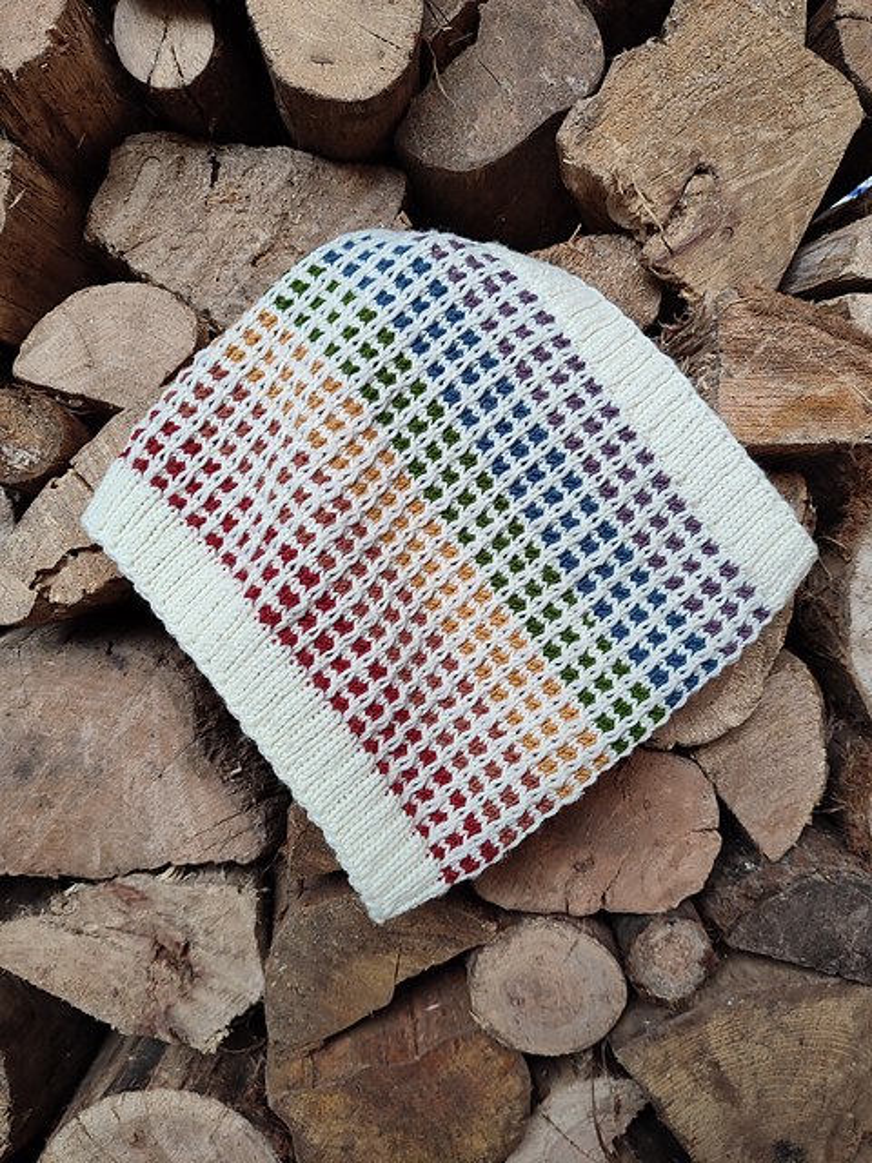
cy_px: 582
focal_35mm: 24
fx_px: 806
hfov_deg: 56.8
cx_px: 436
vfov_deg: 71.6
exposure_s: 1/50
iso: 171
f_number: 1.89
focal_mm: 5.89
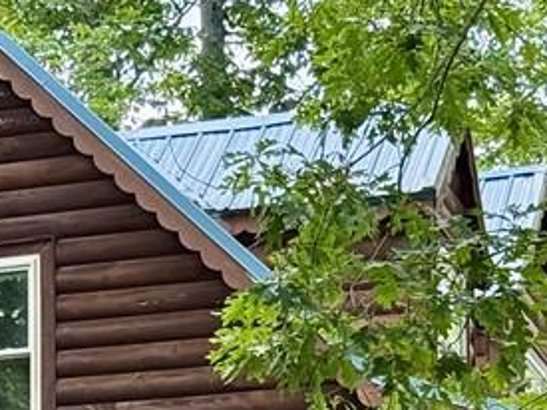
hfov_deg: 11.0
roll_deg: -0.4
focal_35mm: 179
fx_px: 2827
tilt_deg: +7.4
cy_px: 695
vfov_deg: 8.1
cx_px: 82
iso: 160
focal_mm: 6.76
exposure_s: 1/235
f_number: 1.78
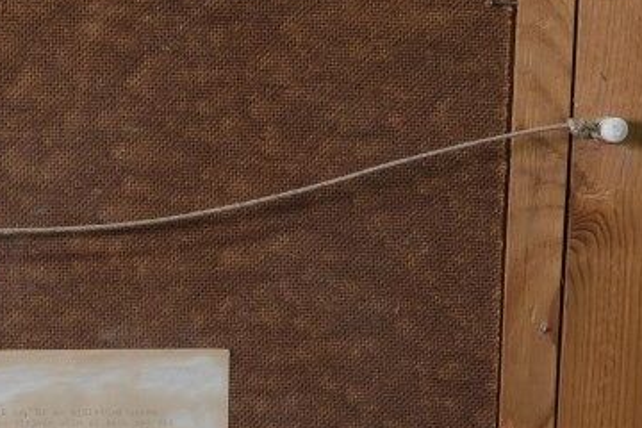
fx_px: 1890
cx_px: -30
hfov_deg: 18.7
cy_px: 333
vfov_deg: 12.9
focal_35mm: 106
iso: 400
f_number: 4
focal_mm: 20.2
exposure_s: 1/28
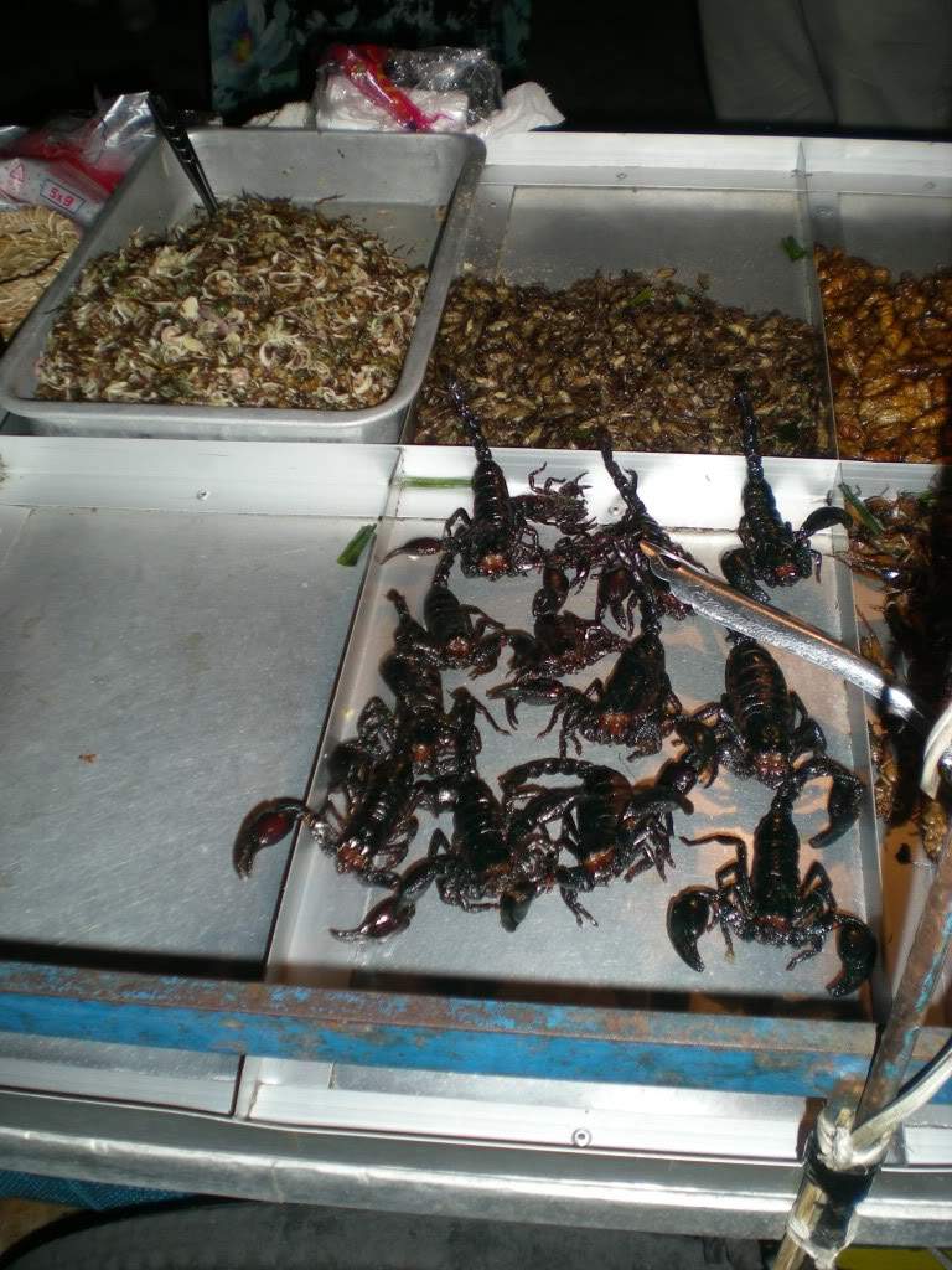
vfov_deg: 49.0
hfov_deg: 37.7
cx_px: 476
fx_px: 1393
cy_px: 635
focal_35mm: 38
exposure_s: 1/60
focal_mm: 6.3
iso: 50
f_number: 3.1
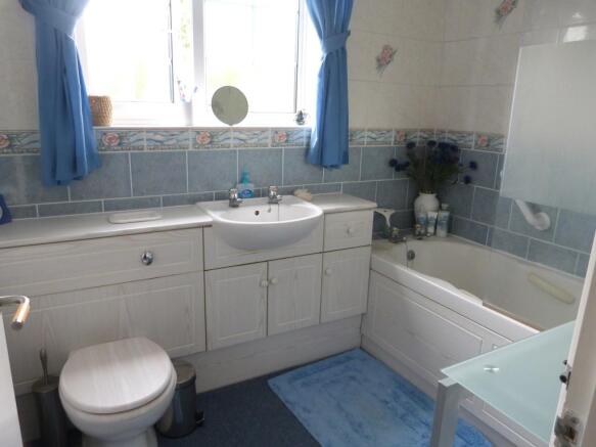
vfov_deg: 54.9
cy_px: 224
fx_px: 430
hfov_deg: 69.4
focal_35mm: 25
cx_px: 298
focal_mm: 4.5
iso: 320
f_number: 2.8
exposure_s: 1/60
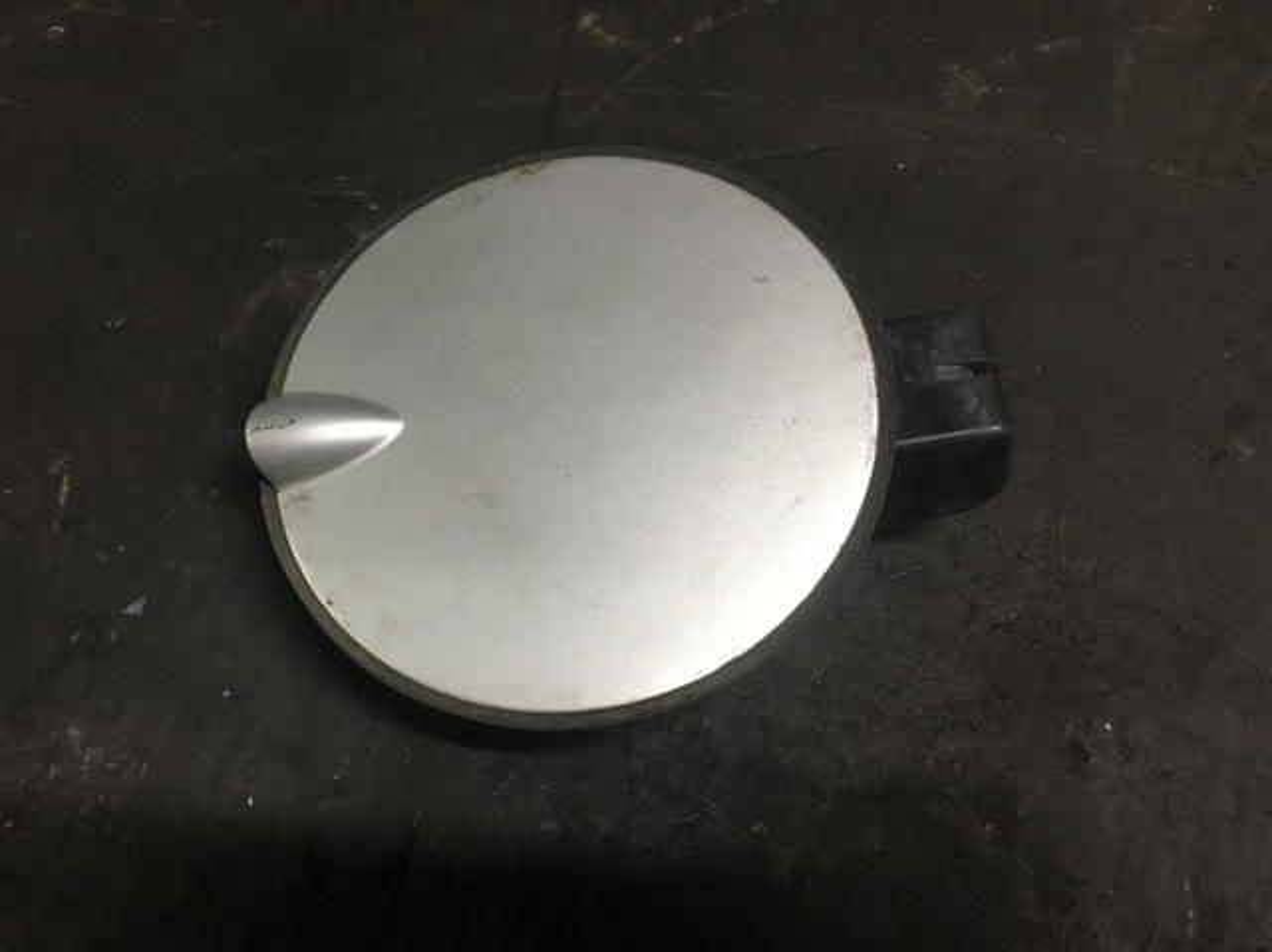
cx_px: 636
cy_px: 476
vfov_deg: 49.7
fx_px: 1028
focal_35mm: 28
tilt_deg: -59.6
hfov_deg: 63.5
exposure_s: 1/17
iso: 80
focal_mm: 3.99
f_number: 1.8
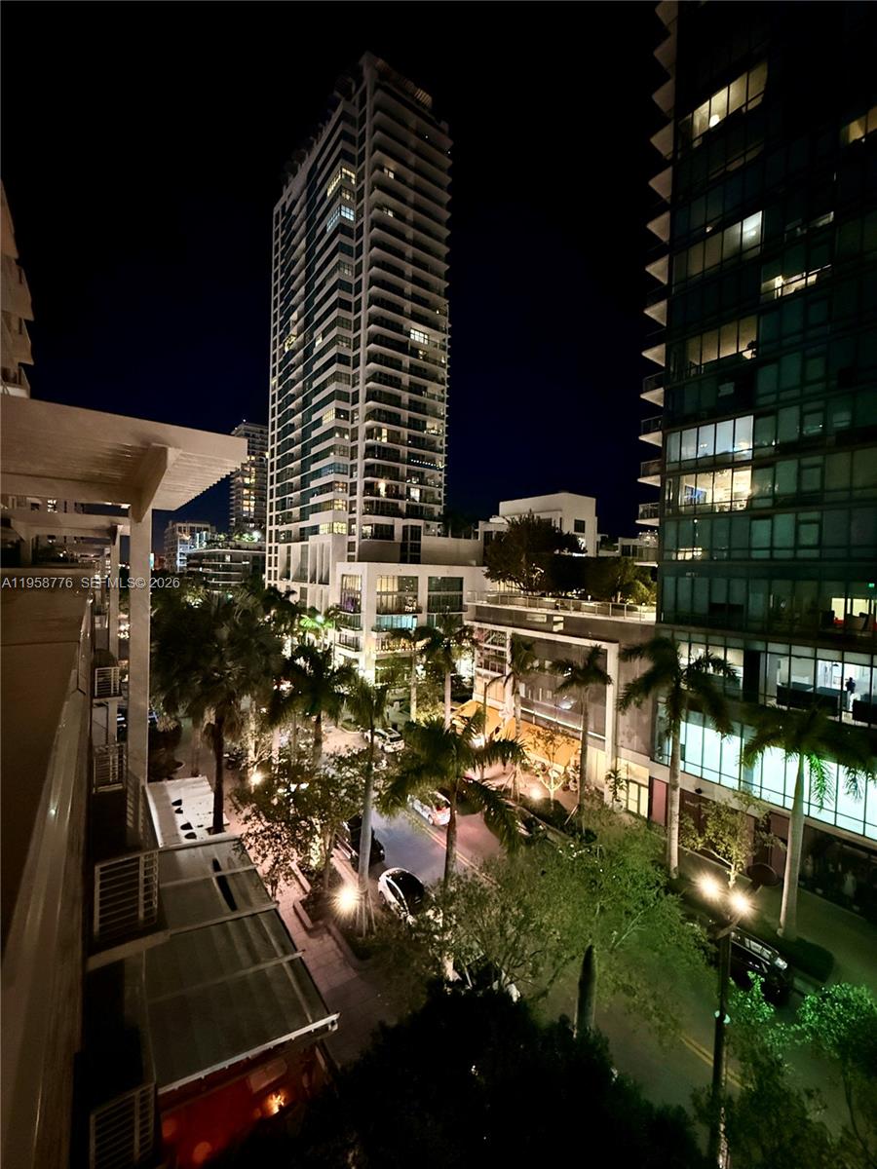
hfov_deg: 85.7
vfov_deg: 102.1
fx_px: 473
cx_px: 438
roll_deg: -2.0
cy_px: 584
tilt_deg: -0.2
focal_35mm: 14
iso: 2000
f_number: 2.2
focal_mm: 2.22
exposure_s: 1/30
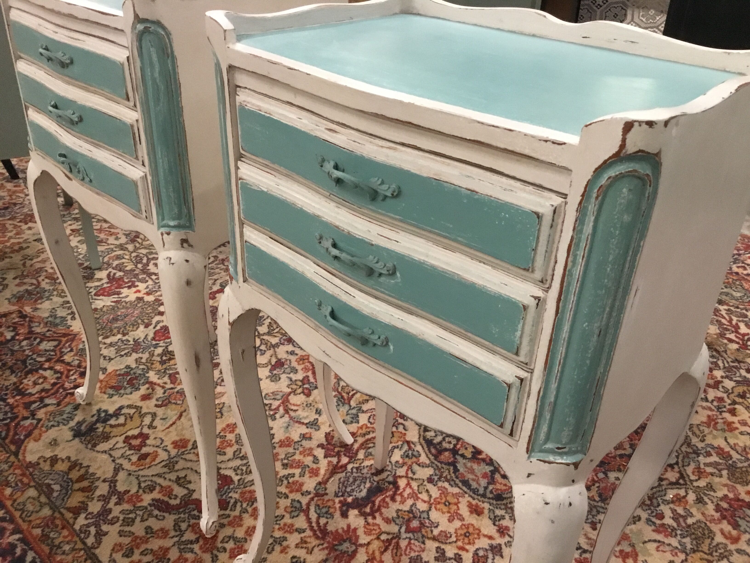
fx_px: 672
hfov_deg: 58.4
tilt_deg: -30.1
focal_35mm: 31
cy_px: 282
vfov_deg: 45.4
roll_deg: -1.8
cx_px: 375
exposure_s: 1/20
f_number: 2.4
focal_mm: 3.3
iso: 250
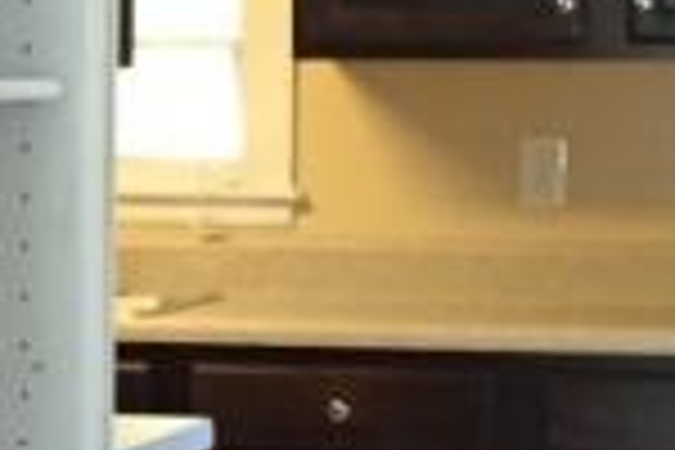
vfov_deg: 6.6
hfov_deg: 9.8
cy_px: 446
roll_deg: -0.2
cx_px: -148
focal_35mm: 206
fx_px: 3862
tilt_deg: -6.0
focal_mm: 4.15
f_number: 2.2
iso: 125
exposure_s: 1/30
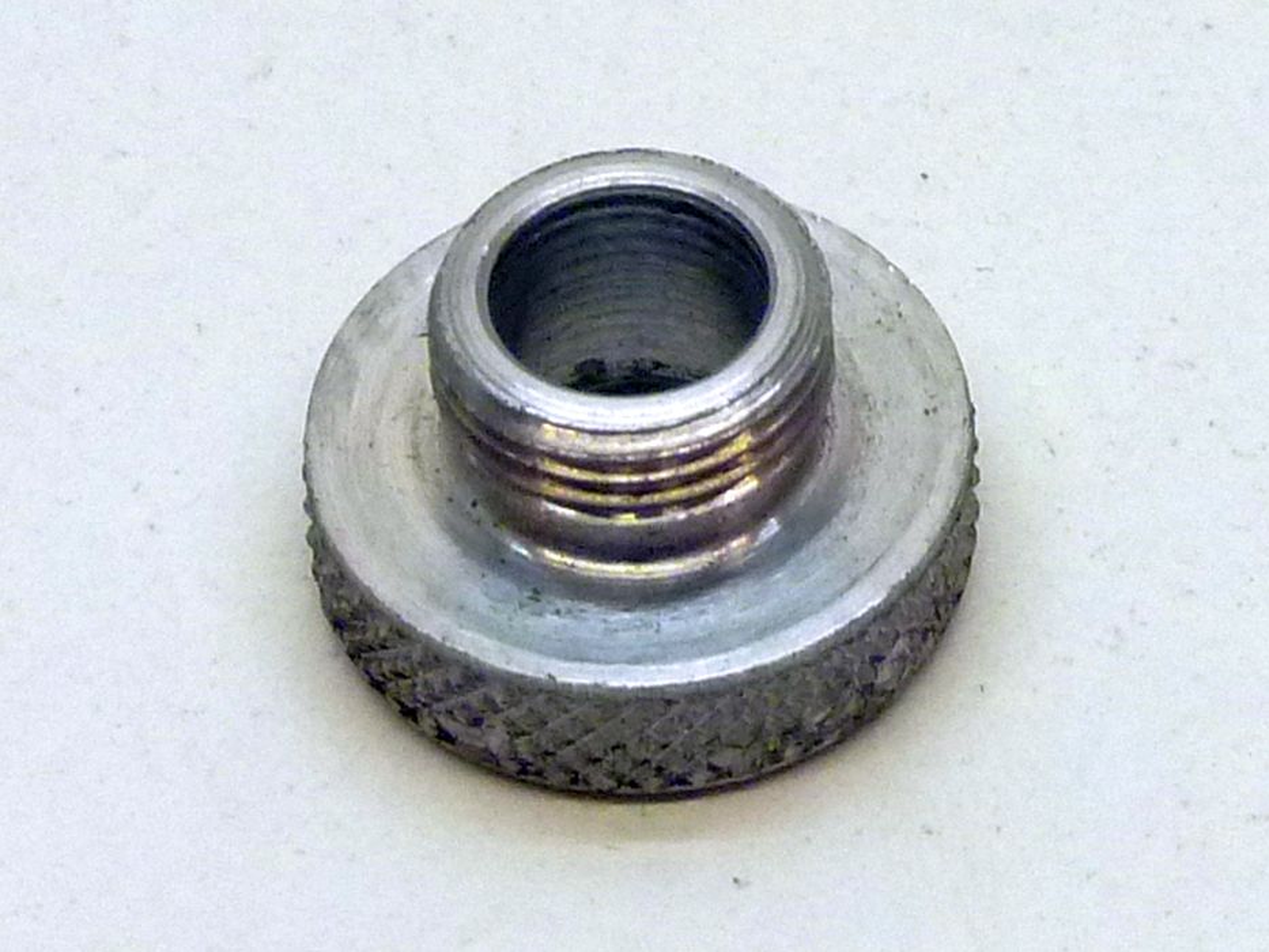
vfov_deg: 24.8
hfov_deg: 32.7
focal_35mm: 59
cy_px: 476
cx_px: 634
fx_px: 2163
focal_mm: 9.7
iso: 200
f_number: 3.9
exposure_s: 1/40
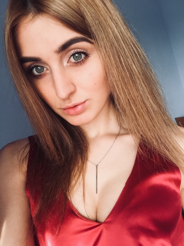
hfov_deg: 45.4
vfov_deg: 58.4
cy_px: 123
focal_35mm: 31
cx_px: 92
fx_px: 220
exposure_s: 1/100
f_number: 2.2
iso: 50
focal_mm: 2.65
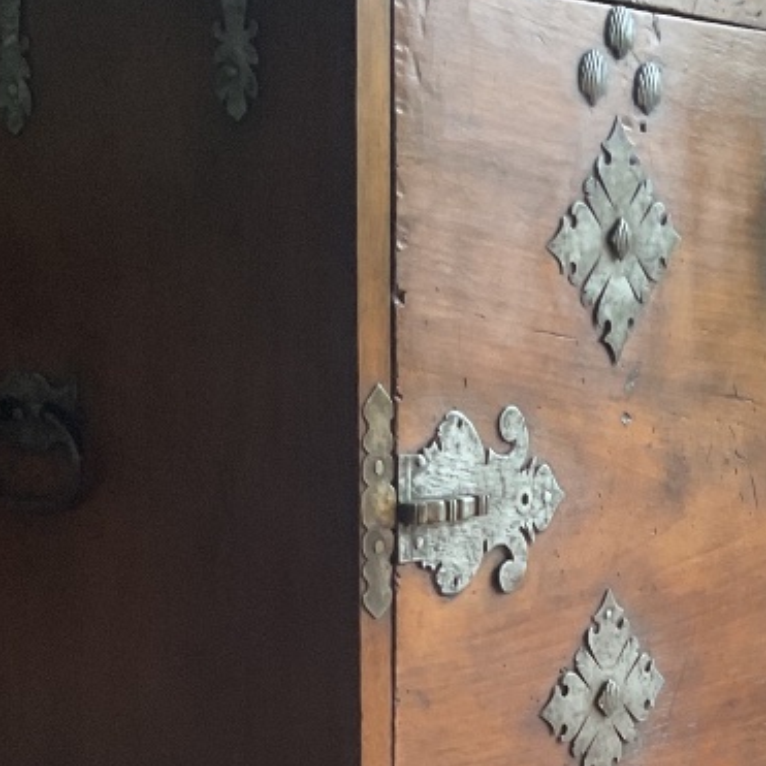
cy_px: 981
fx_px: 2078
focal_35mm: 83
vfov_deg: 19.4
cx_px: 477
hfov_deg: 20.8
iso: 50
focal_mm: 3
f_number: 1.8
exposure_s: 1/60
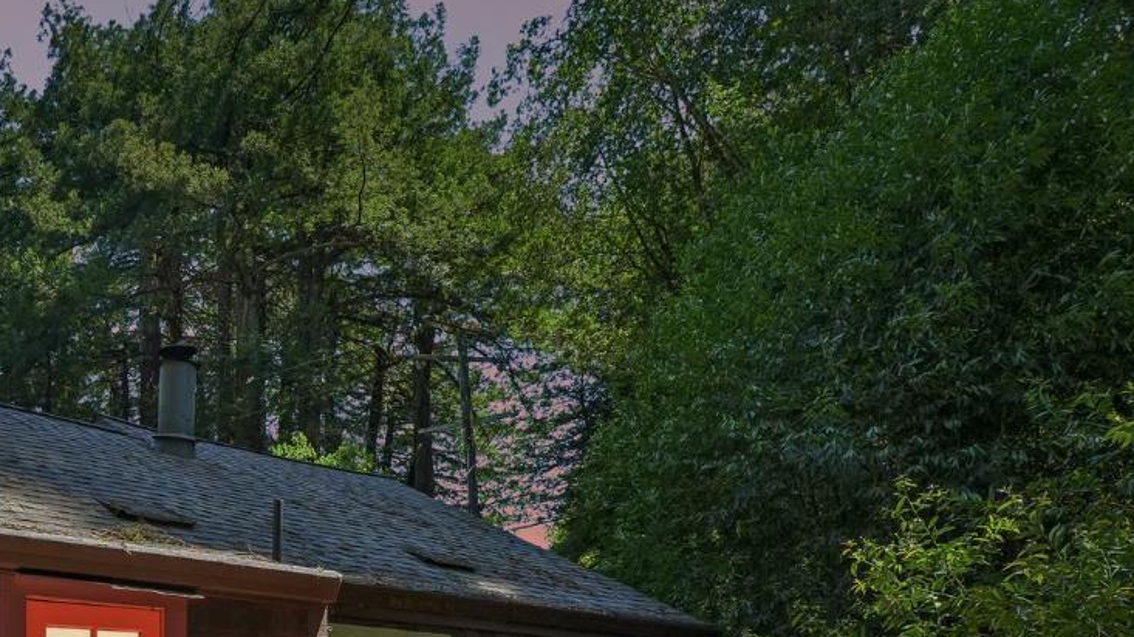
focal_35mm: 30
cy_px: 740
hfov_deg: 56.3
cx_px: 132
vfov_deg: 32.9
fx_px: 902
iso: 640
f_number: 8
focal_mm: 14
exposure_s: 1/400
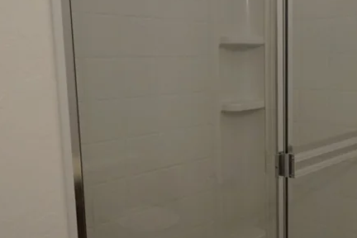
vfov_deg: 29.9
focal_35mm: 45
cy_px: 121
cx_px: 250
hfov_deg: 42.7
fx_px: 446
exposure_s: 1/250
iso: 3200
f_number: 5.6
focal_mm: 19
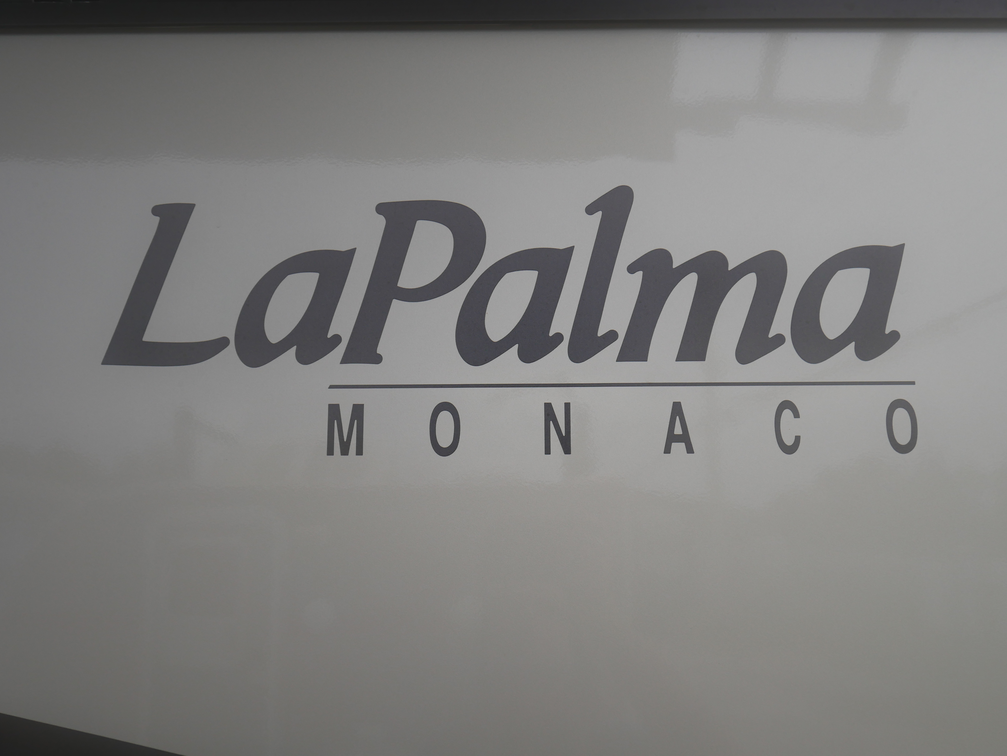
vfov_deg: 44.2
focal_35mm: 32
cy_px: 378
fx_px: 931
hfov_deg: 56.8
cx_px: 504
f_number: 5.6
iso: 200
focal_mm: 16
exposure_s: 1/200
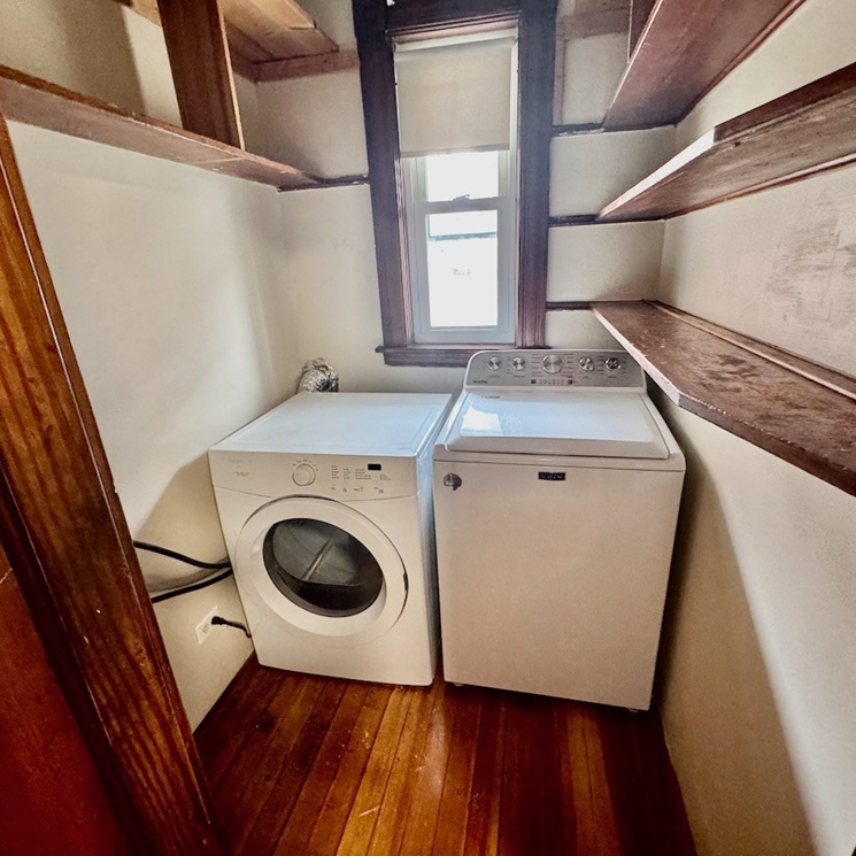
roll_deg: +1.2
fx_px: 476
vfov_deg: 84.0
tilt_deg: -19.7
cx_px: 440
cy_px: 432
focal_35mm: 17
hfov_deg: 83.9
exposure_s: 1/60
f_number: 2.2
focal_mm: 2.22
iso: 640
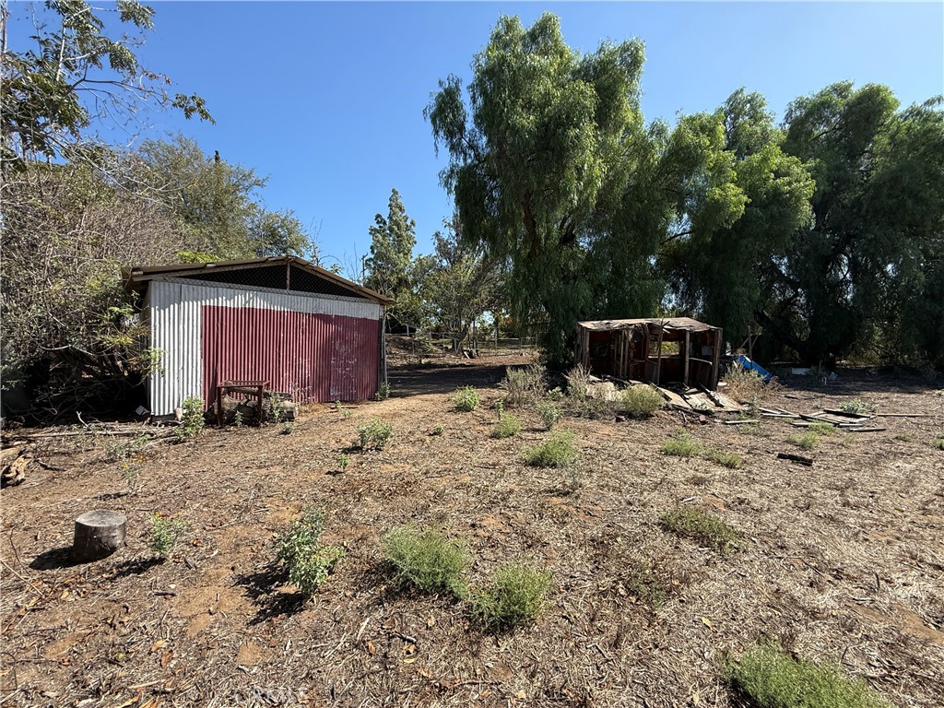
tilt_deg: +2.0
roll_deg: +2.3
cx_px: 472
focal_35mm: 14
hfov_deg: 102.1
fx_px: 382
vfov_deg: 85.7
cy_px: 354
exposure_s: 1/853
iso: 50
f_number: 2.2
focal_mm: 2.22
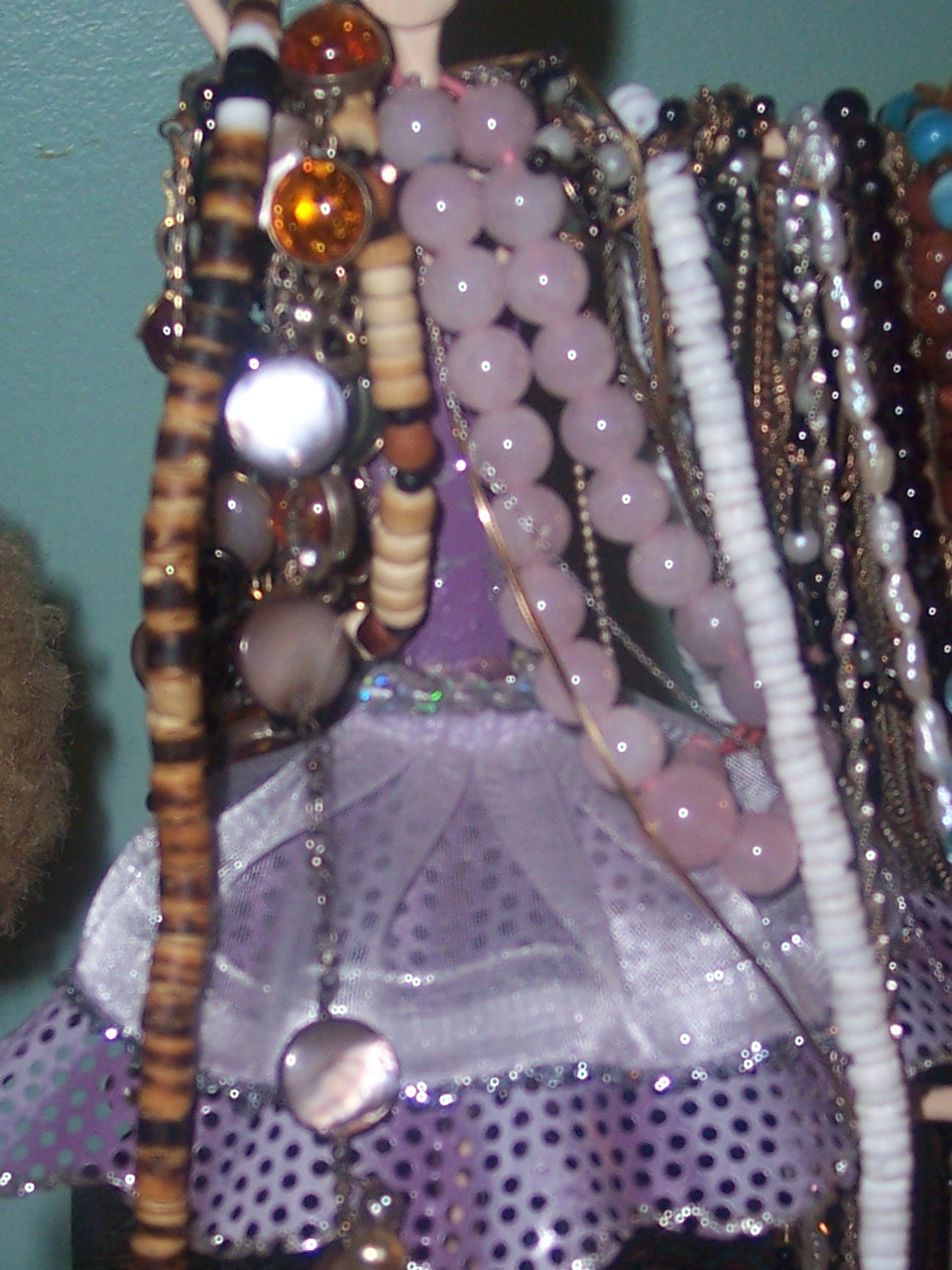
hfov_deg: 16.9
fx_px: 3190
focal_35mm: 87
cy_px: 908
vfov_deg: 22.4
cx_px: 344
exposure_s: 1/60
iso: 100
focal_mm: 8
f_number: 2.8
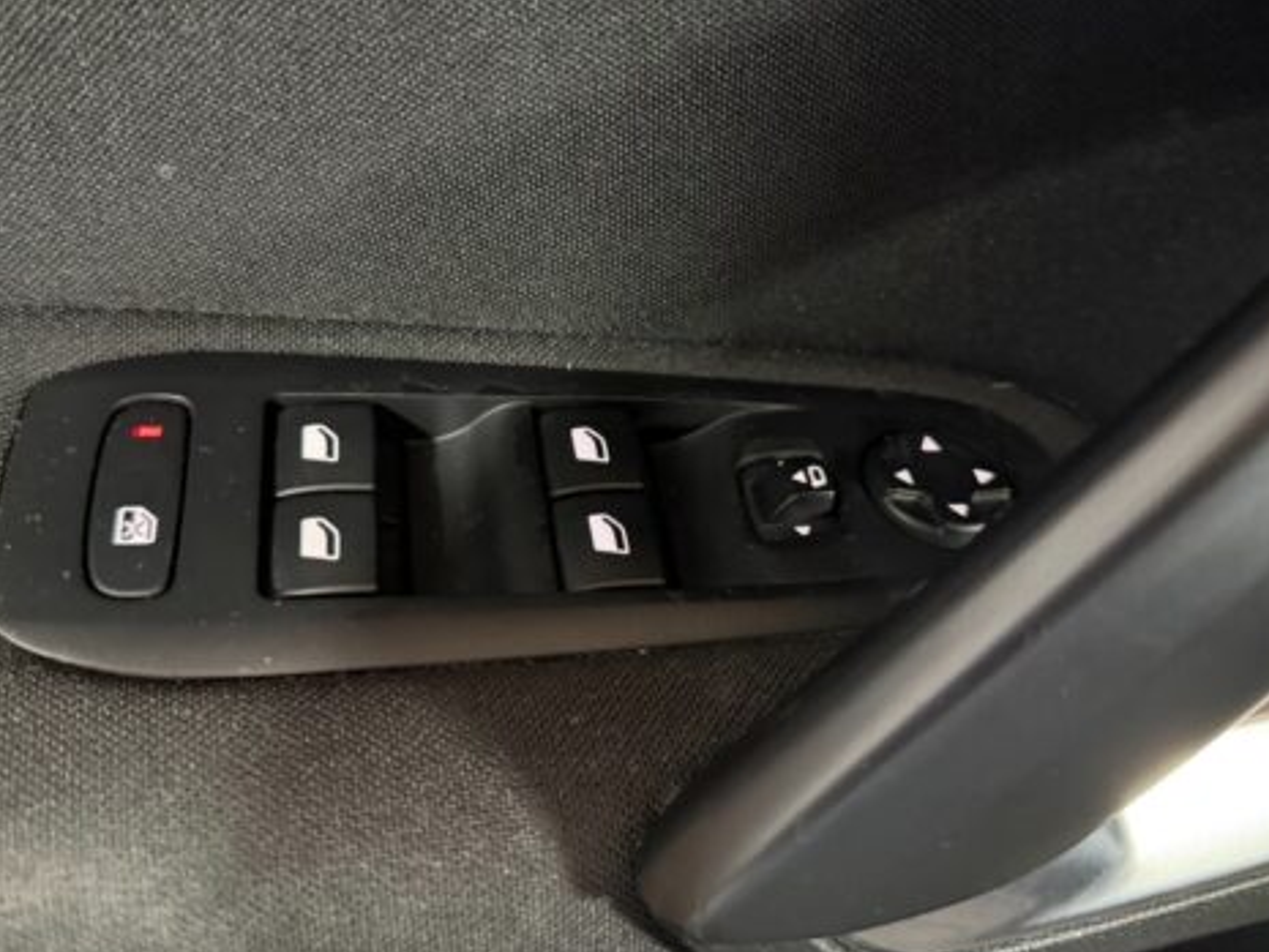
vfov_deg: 44.0
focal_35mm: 32
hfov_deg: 56.8
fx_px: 1173
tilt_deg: -47.6
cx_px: 617
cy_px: 394
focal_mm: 6.76
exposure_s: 1/30
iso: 1600
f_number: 1.78
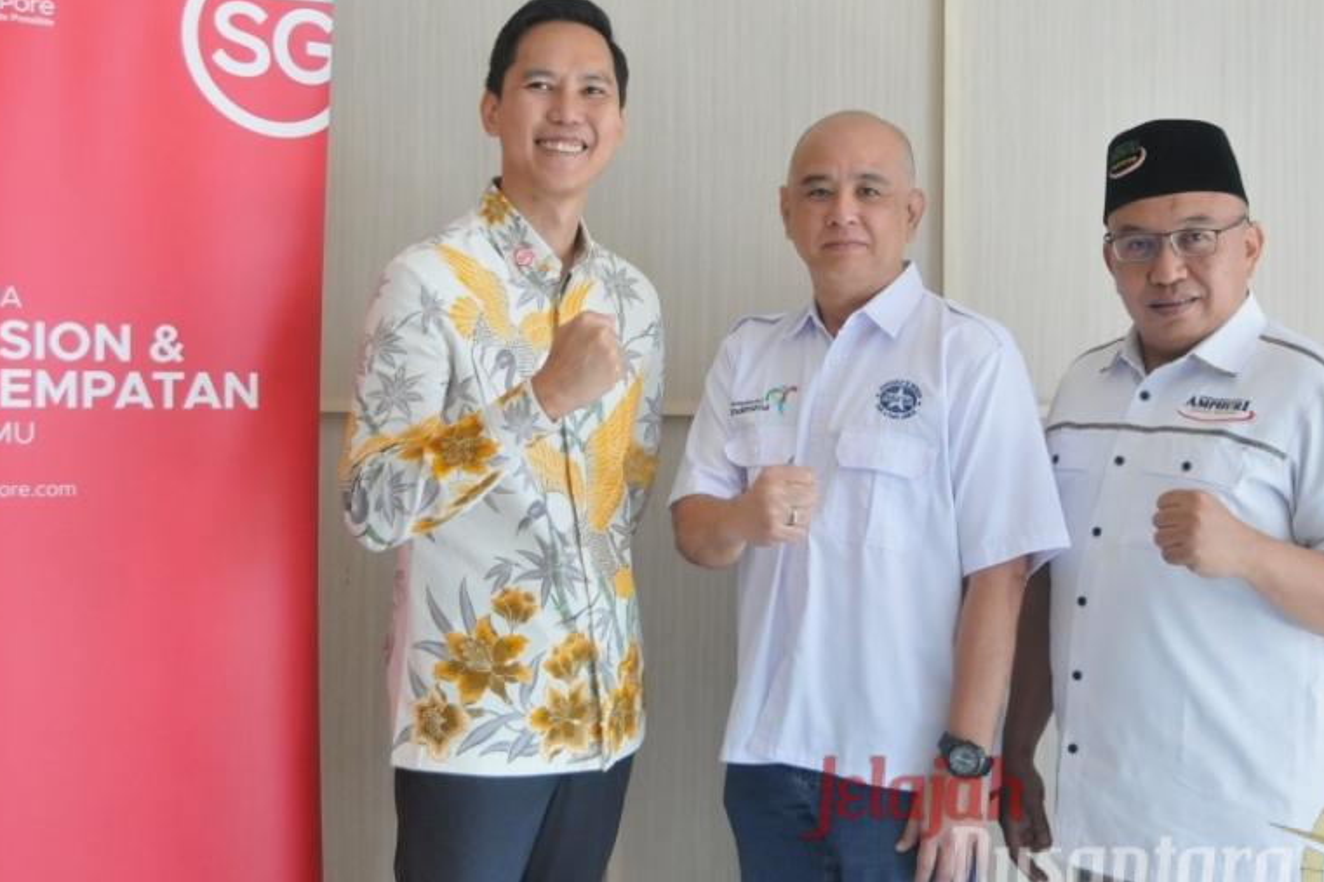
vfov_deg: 30.5
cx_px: 673
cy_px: 393
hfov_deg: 44.5
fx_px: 1618
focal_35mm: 44
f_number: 3.8
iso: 1250
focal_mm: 24
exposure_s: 1/200
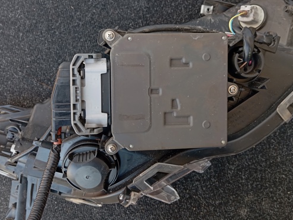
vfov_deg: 39.5
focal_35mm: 36
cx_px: 132
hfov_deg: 51.2
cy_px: 84
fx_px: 305
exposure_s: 1/50
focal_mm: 4.22
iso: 70
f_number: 1.8
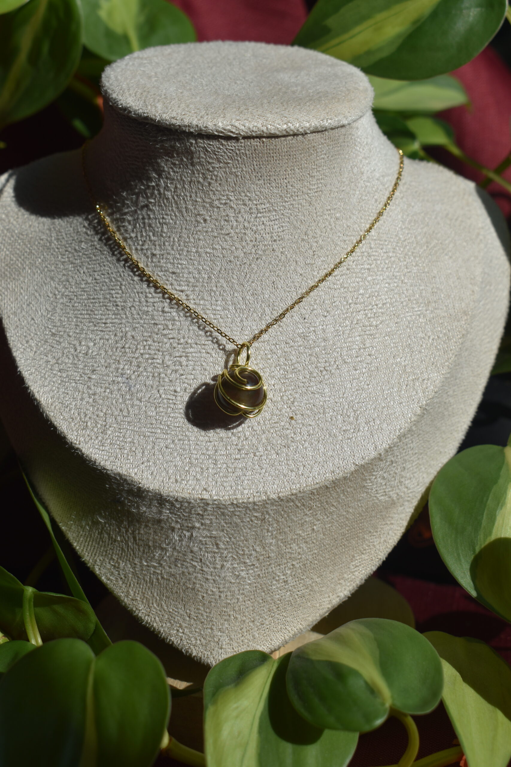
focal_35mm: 52
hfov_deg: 25.8
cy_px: 384
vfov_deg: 37.8
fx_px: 1118
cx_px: 256
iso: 100
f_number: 8
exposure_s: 1/500
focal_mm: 35
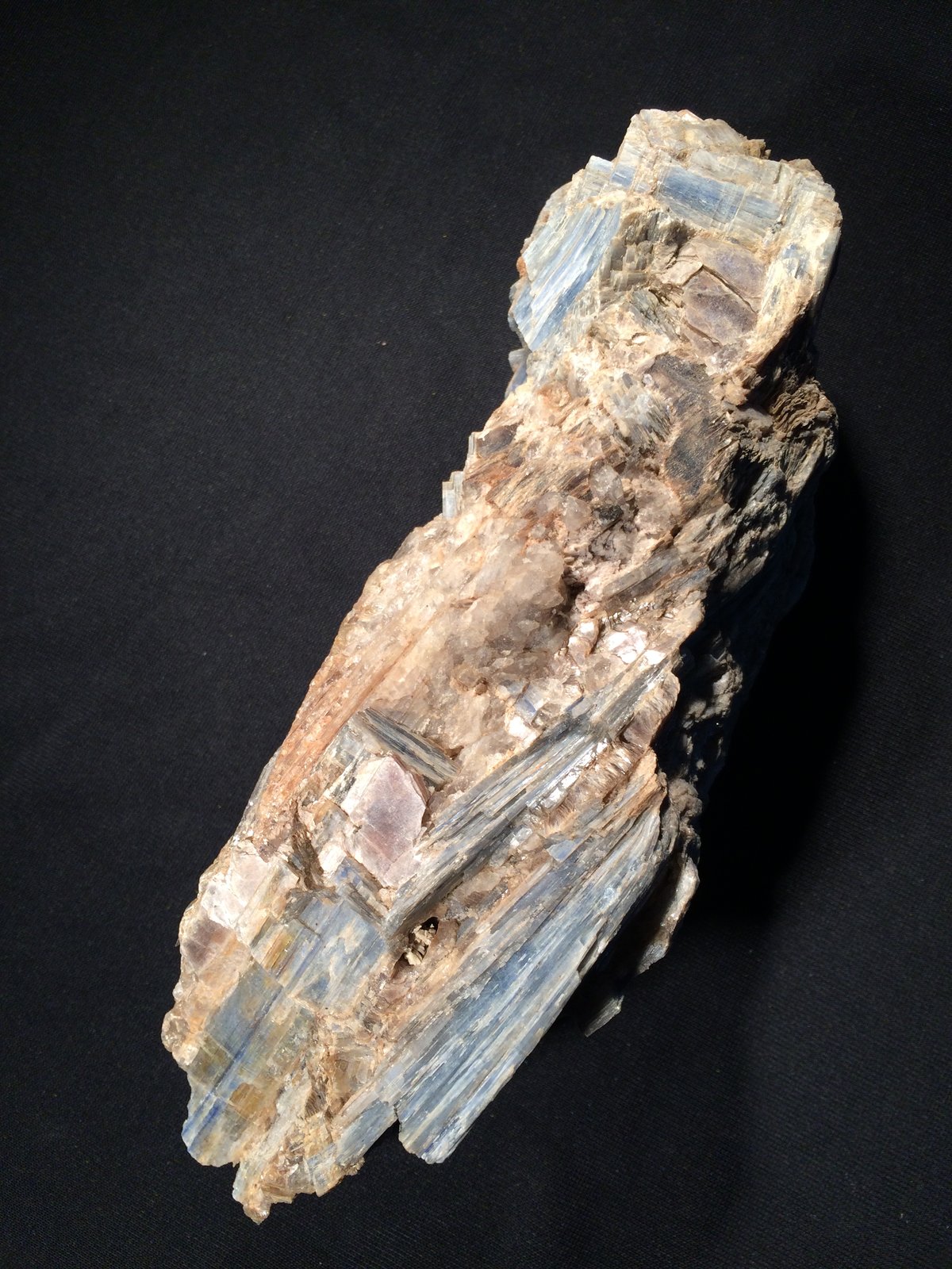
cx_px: 476
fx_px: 1063
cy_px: 634
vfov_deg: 61.7
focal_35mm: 29
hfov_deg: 48.2
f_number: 2.2
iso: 50
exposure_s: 1/120
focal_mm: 4.15
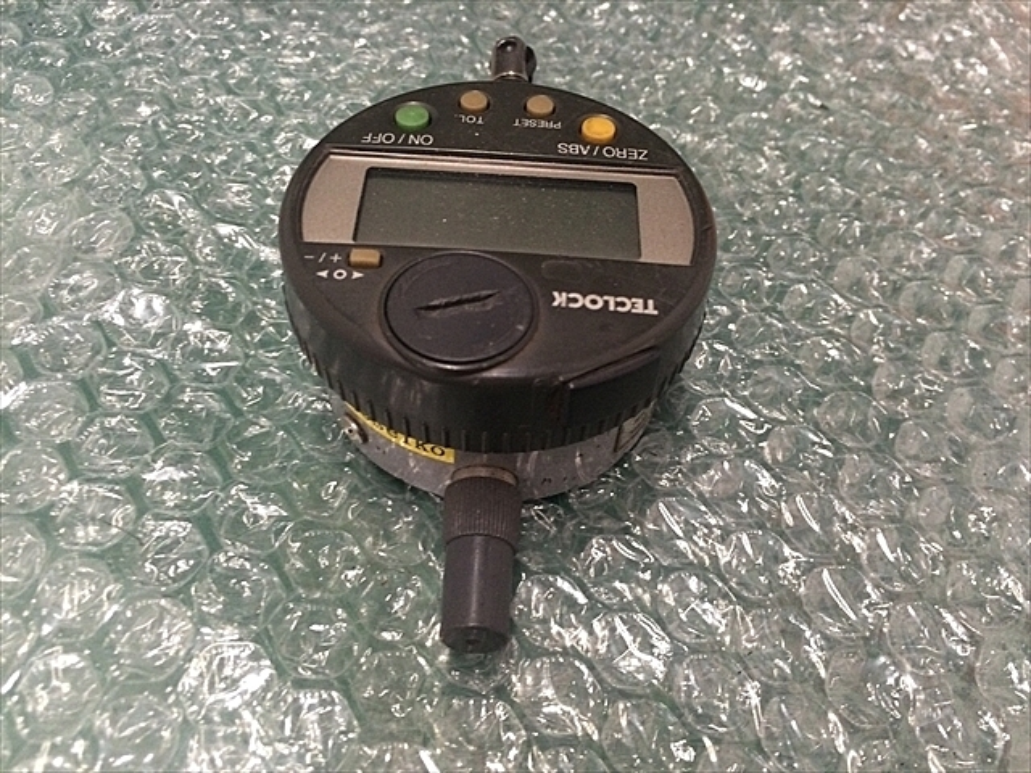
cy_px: 386
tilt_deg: -54.5
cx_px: 516
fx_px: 864
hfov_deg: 61.7
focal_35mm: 29
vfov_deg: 48.2
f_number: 2.2
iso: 200
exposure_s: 1/30
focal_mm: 4.15
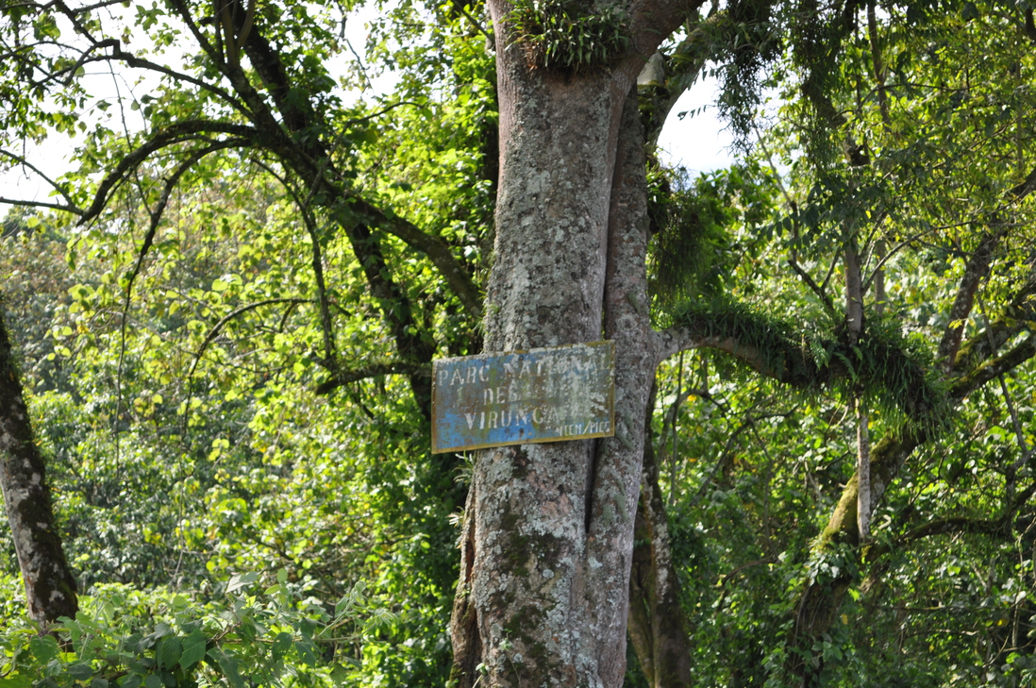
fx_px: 2371
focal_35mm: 82
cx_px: 518
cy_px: 344
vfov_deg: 16.5
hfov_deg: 24.6
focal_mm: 55
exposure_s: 1/160
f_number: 6.3
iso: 200
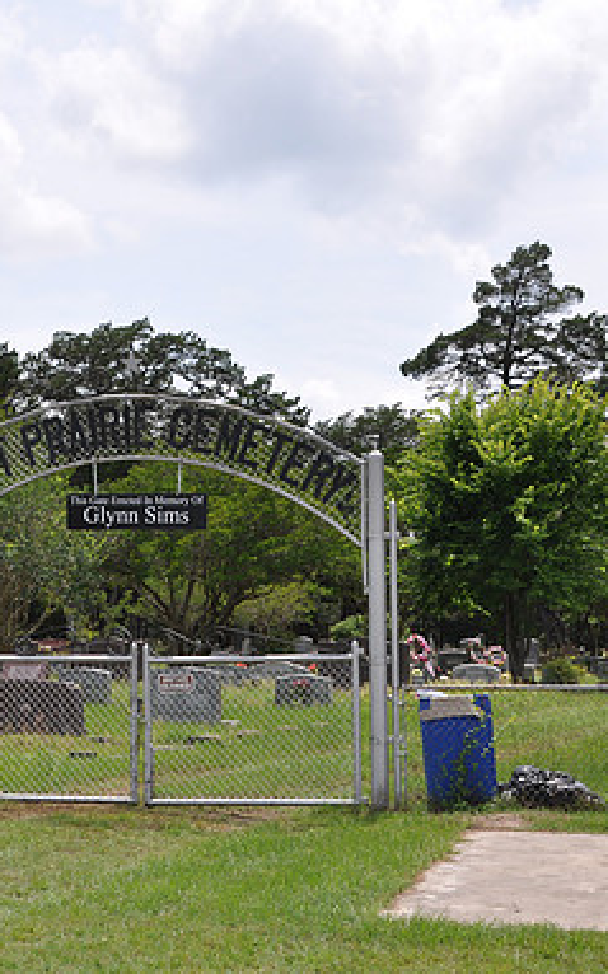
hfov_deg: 17.5
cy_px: 487
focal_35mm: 74
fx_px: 1964
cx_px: 186
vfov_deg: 27.9
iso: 200
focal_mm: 32
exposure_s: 1/320
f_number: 8
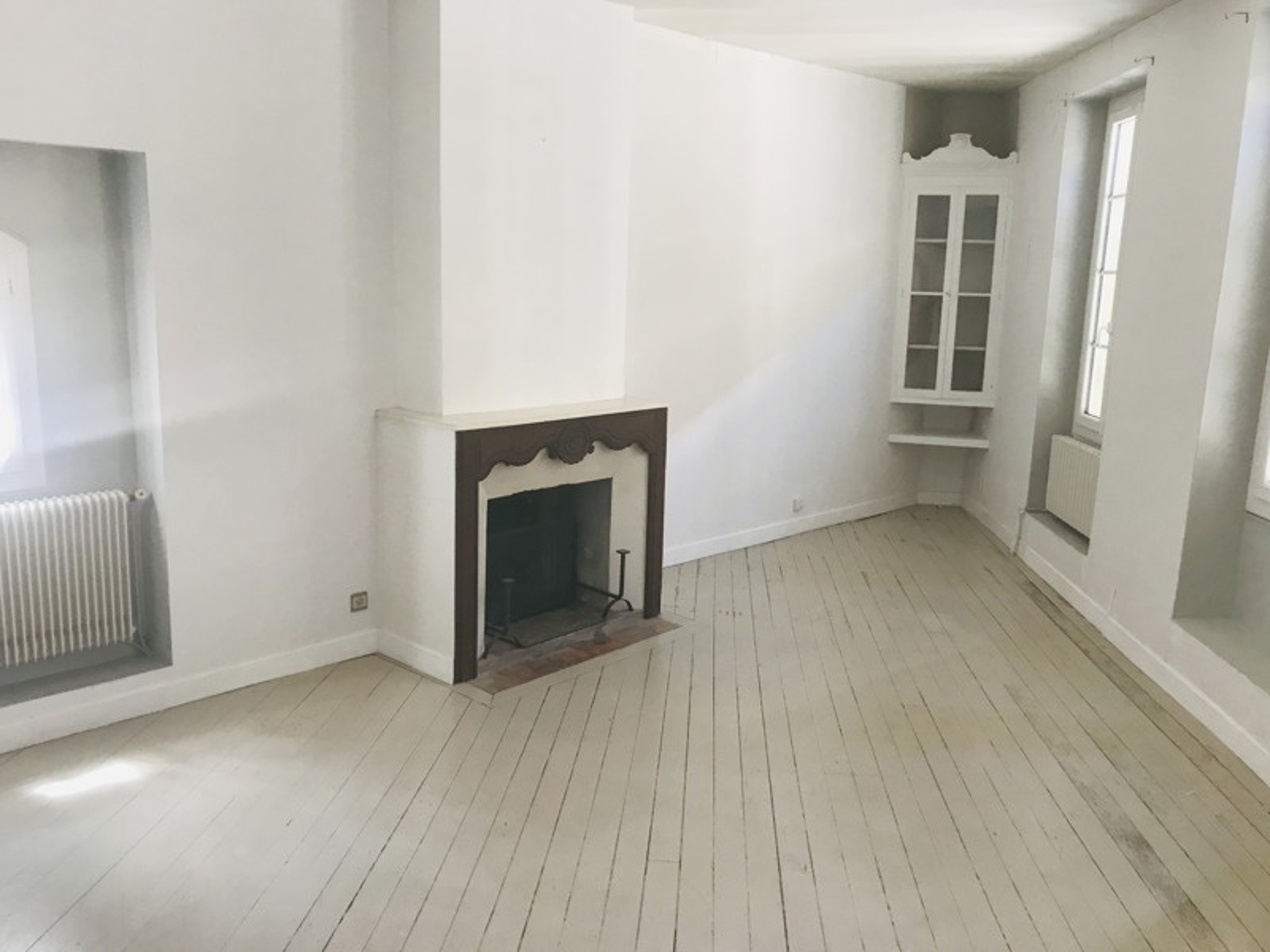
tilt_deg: -11.0
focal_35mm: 28
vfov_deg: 49.7
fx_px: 1027
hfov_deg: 63.4
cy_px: 476
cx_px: 635
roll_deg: -2.7
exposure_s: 1/17
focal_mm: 3.99
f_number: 1.8
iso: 40
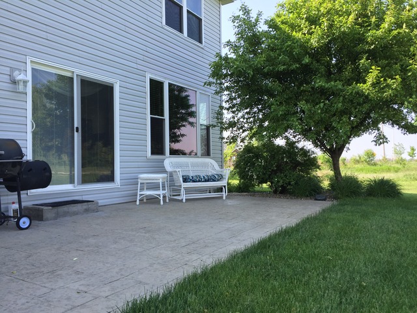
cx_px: 208
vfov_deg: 48.2
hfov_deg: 61.7
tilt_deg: +1.2
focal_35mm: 29
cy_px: 156
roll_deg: +0.1
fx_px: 349
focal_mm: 4.15
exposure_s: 1/425
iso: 32
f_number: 2.2
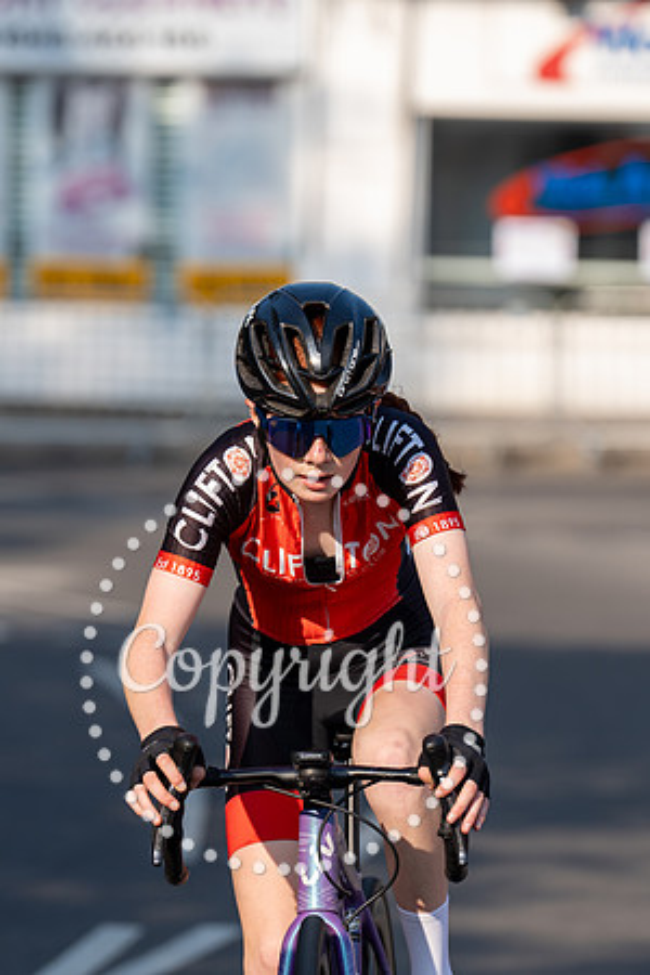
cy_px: 488
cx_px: 372
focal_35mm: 287
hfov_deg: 4.8
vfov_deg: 7.2
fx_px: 7759
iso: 160
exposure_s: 1/1000
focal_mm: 191
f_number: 4
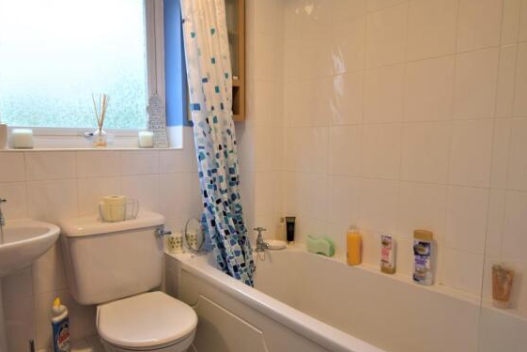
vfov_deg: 59.6
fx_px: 308
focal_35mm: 21
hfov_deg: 81.1
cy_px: 183
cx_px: 249
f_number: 3.5
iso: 320
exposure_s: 1/125
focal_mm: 12
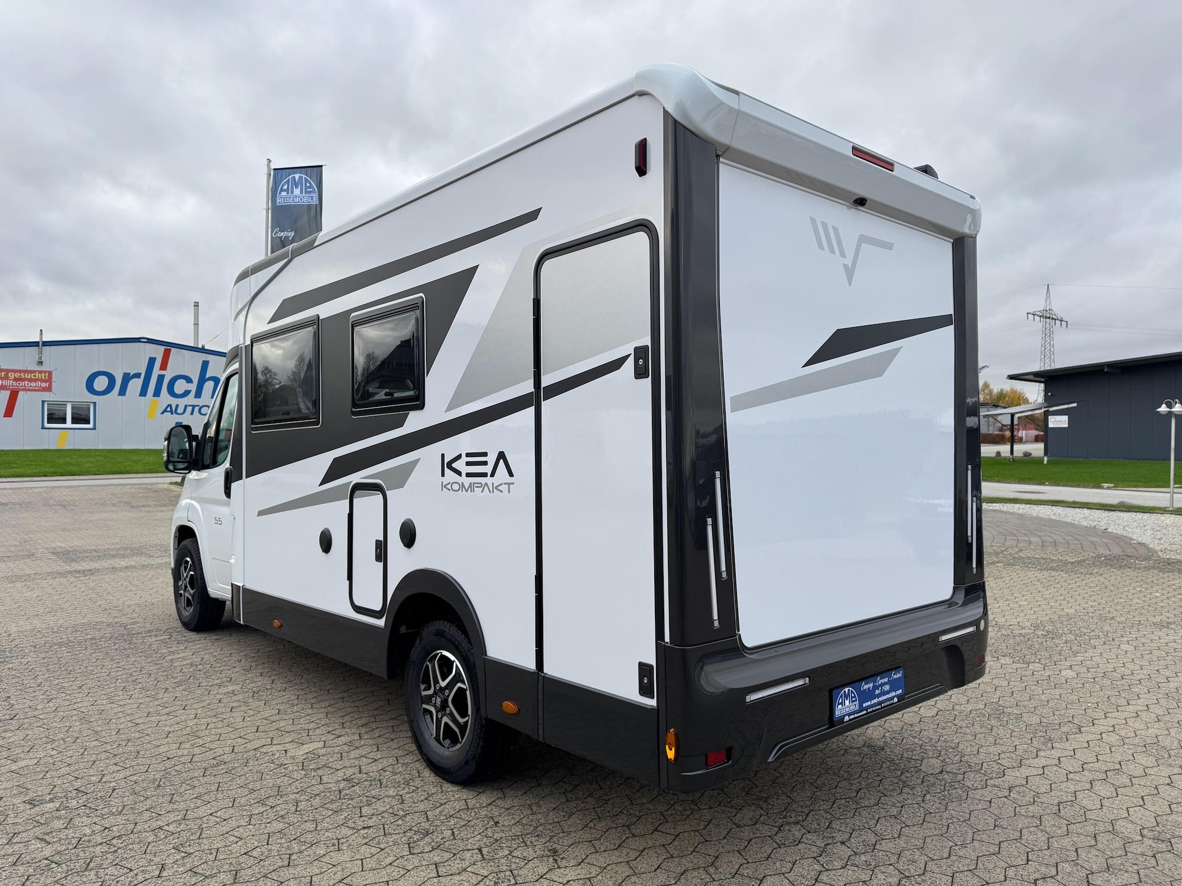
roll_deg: -1.0
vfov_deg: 56.8
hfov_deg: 71.6
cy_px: 443
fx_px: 820
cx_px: 591
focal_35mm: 24
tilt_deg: +0.0
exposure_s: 1/407
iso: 80
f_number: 1.78
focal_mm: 6.76
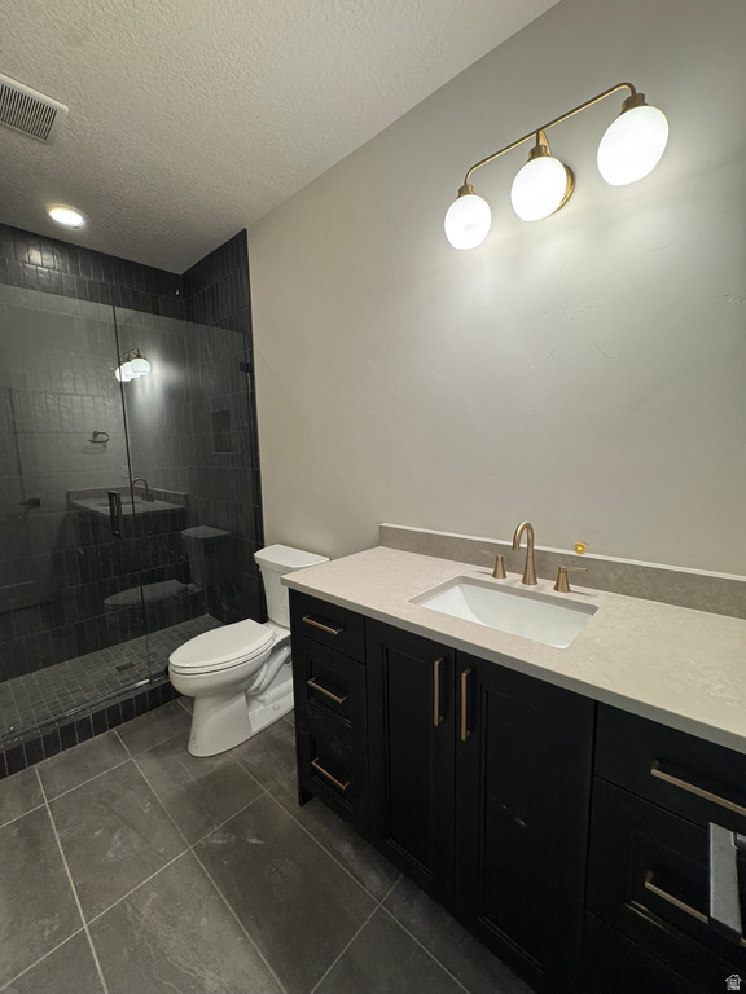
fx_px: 402
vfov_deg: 102.1
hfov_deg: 85.7
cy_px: 497
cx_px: 373
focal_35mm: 14
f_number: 2.2
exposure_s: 1/120
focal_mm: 2.22
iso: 200
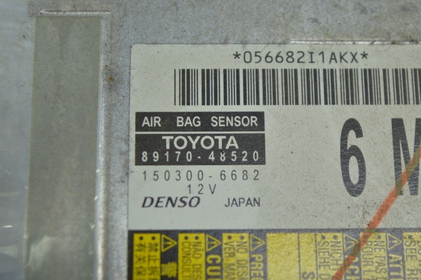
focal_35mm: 82
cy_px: 140
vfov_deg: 16.5
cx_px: 210
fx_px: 964
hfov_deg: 24.6
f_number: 5.6
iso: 400
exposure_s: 1/40
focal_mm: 55
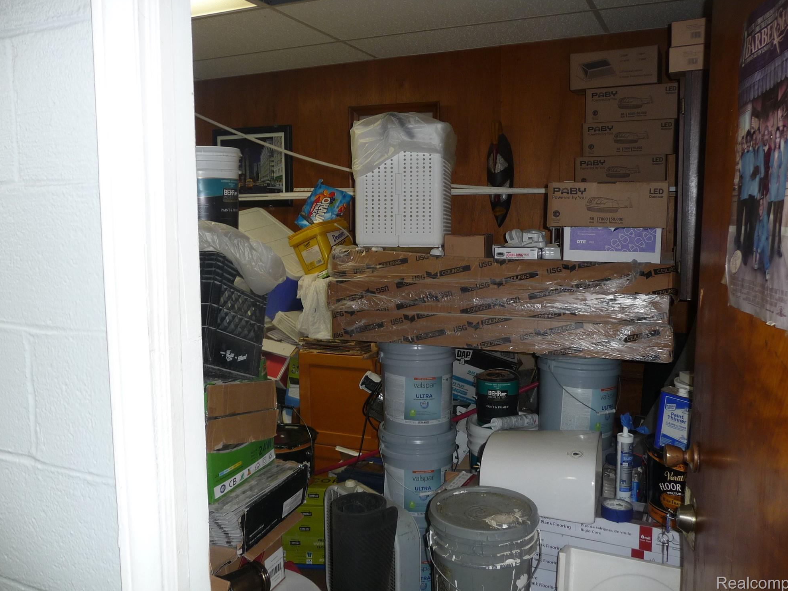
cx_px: 387
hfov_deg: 61.7
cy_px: 289
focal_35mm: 29
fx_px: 660
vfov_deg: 48.2
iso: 100
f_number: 3.3
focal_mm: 4.7
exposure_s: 1/30
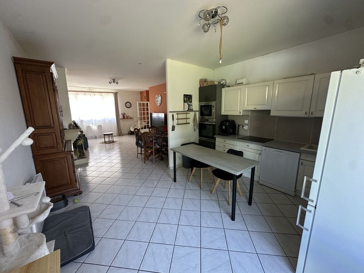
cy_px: 136
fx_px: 147
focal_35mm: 14
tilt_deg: -10.2
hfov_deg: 102.1
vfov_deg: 85.7
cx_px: 182
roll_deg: +0.9
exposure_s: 1/99
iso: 250
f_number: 2.2
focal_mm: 2.22
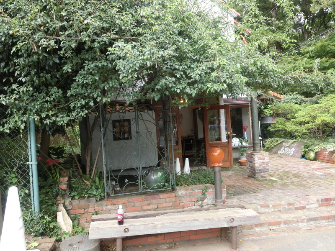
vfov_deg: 54.9
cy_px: 126
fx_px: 242
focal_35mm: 25
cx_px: 168
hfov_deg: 69.4
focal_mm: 4.43
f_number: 3.2
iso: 100
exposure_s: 1/125
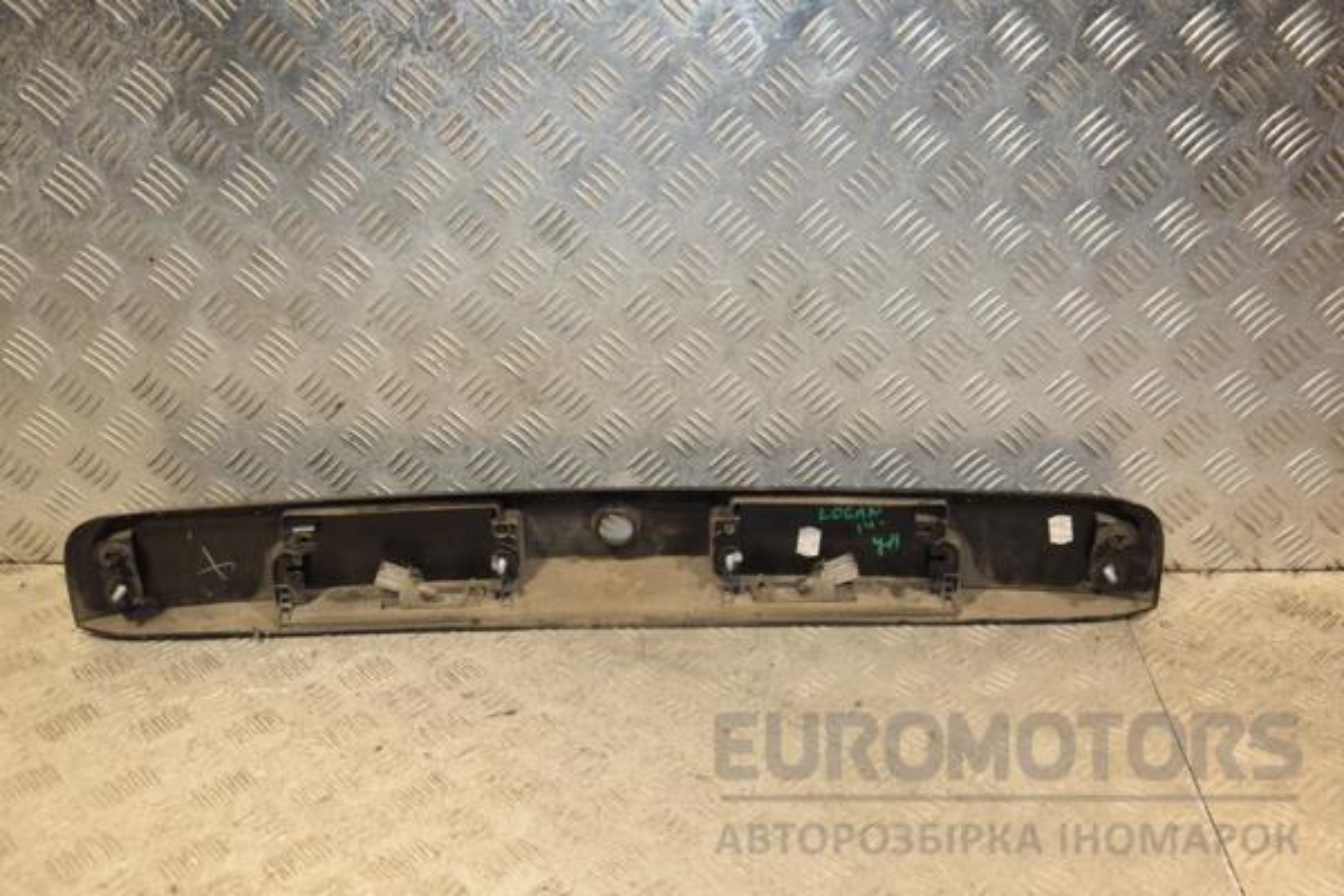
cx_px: 672
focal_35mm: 38
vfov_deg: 35.5
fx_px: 1400
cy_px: 448
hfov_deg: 51.3
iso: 800
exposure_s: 1/200
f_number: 5
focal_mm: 25
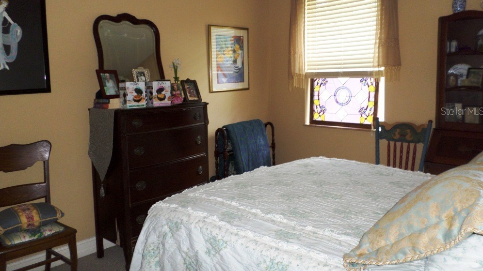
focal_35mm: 28
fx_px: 359
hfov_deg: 67.9
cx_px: 238
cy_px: 111
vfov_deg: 41.3
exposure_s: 1/30
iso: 120
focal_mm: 4.5
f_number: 2.5
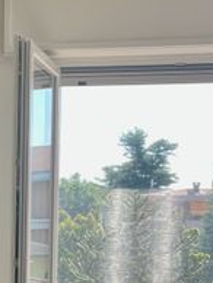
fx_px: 876
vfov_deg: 17.8
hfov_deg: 12.7
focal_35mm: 107
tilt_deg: -5.2
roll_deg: +0.5
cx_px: -158
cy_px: 299
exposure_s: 1/457
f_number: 1.6
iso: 50
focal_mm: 5.1
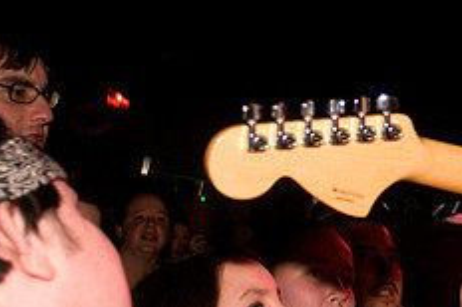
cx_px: 468
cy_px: 67
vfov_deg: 18.0
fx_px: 961
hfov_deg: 25.6
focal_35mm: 75
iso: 1600
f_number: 2.8
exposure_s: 1/250
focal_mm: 20
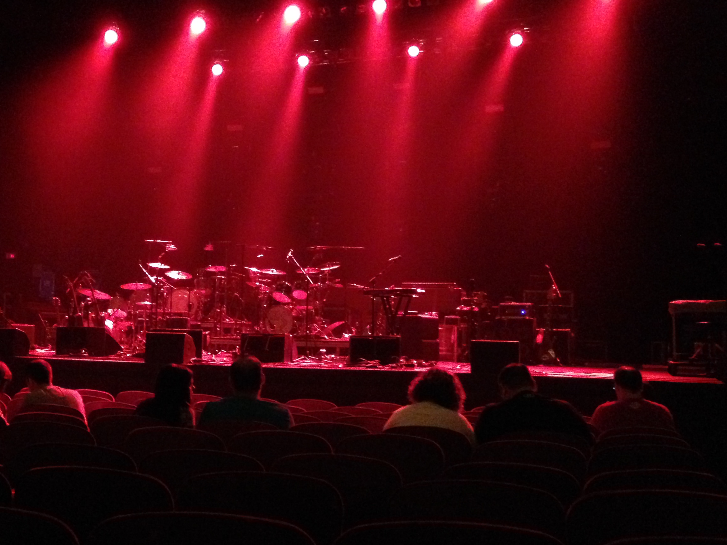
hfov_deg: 40.9
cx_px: 267
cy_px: 272
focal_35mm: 46
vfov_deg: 31.5
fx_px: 966
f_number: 2.4
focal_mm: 4.12
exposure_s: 1/15
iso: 800
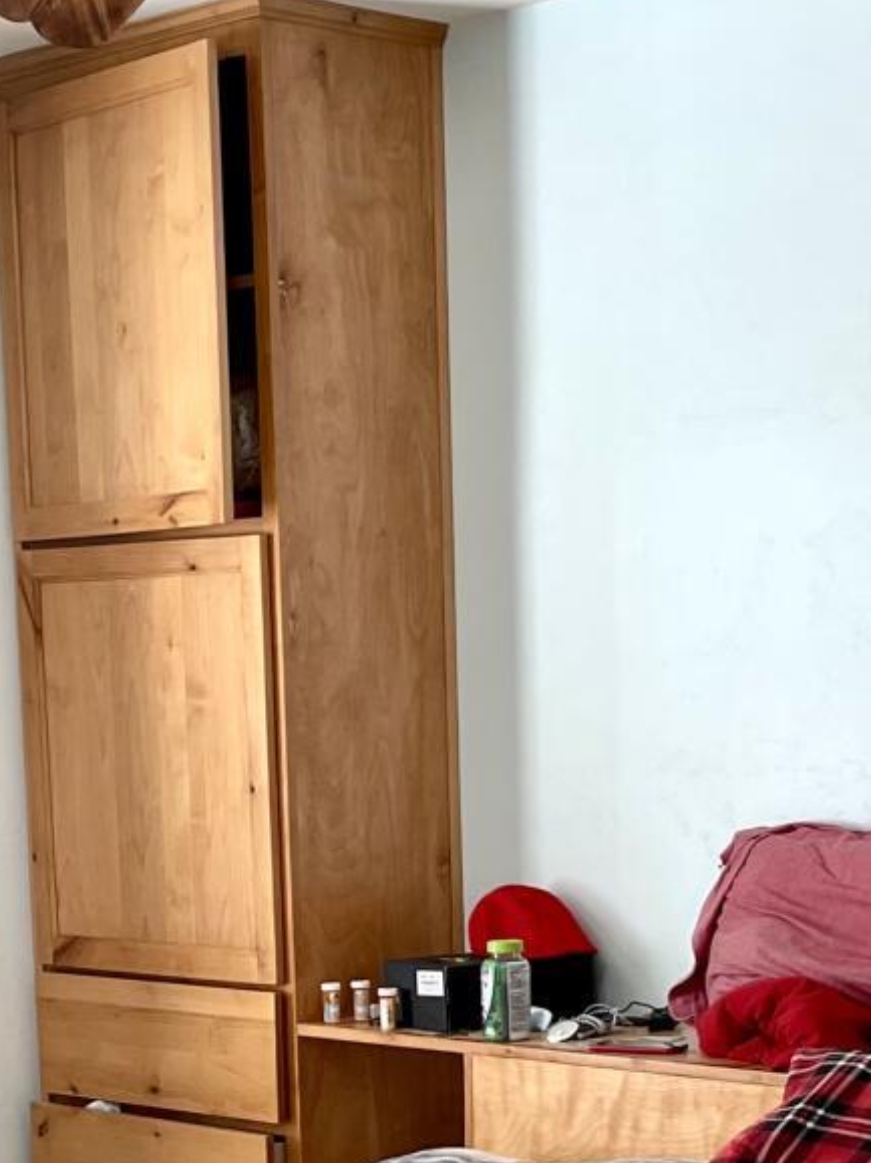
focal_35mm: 90
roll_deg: +1.5
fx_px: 3022
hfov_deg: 16.4
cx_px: 449
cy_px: 1219
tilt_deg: -10.8
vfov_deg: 20.9
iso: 80
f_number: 1.6
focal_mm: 5.1
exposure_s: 1/120
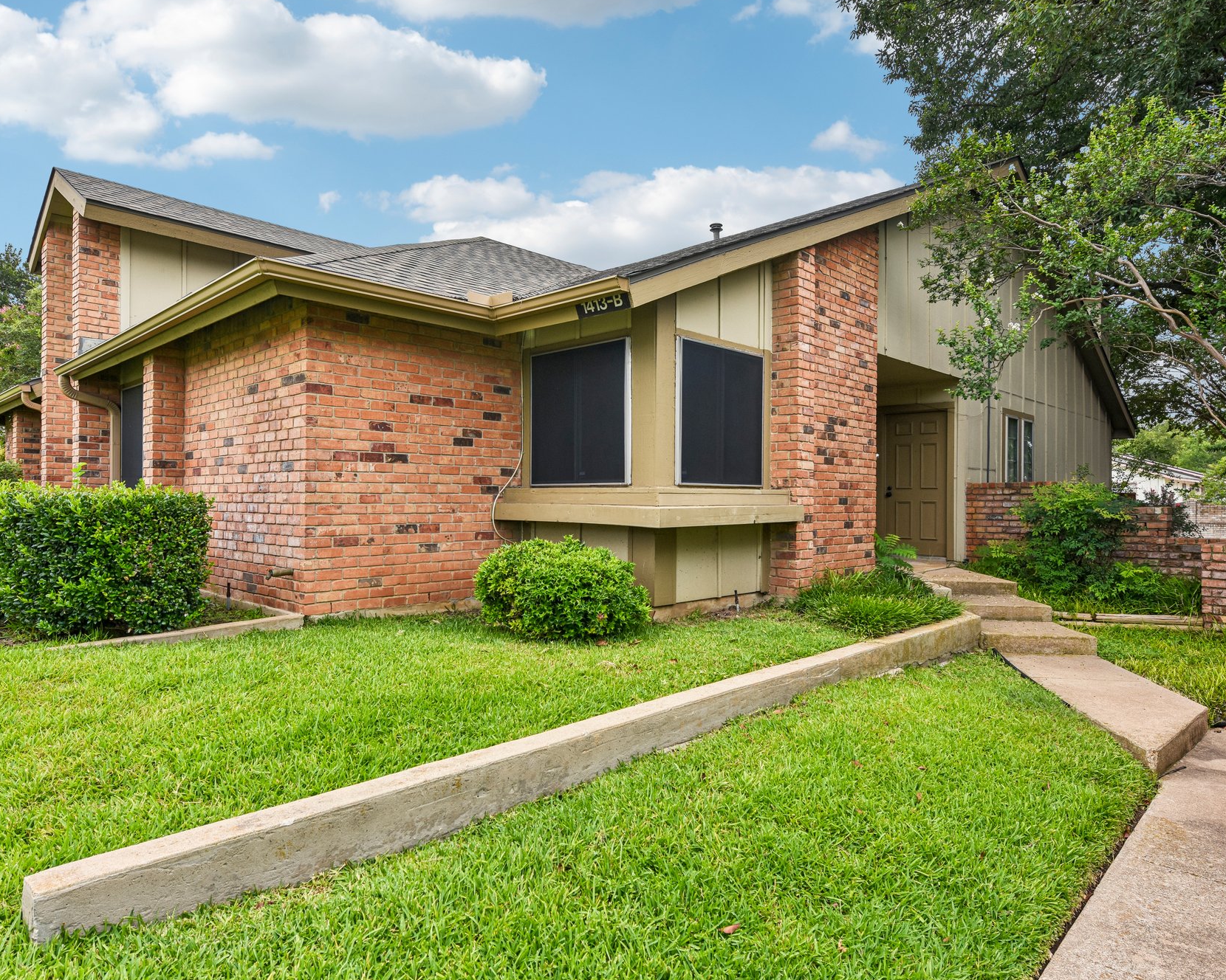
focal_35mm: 22
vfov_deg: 63.1
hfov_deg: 75.0
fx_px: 798
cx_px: 595
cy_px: 493
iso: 100
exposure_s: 1/250
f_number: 8
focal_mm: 19
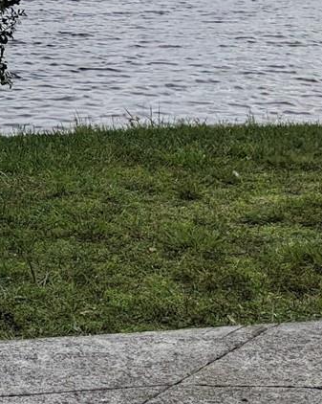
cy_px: 123
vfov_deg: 19.1
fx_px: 1193
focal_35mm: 100
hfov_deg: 12.9
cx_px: -367
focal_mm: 4.38
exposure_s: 1/7812
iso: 84
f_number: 1.73
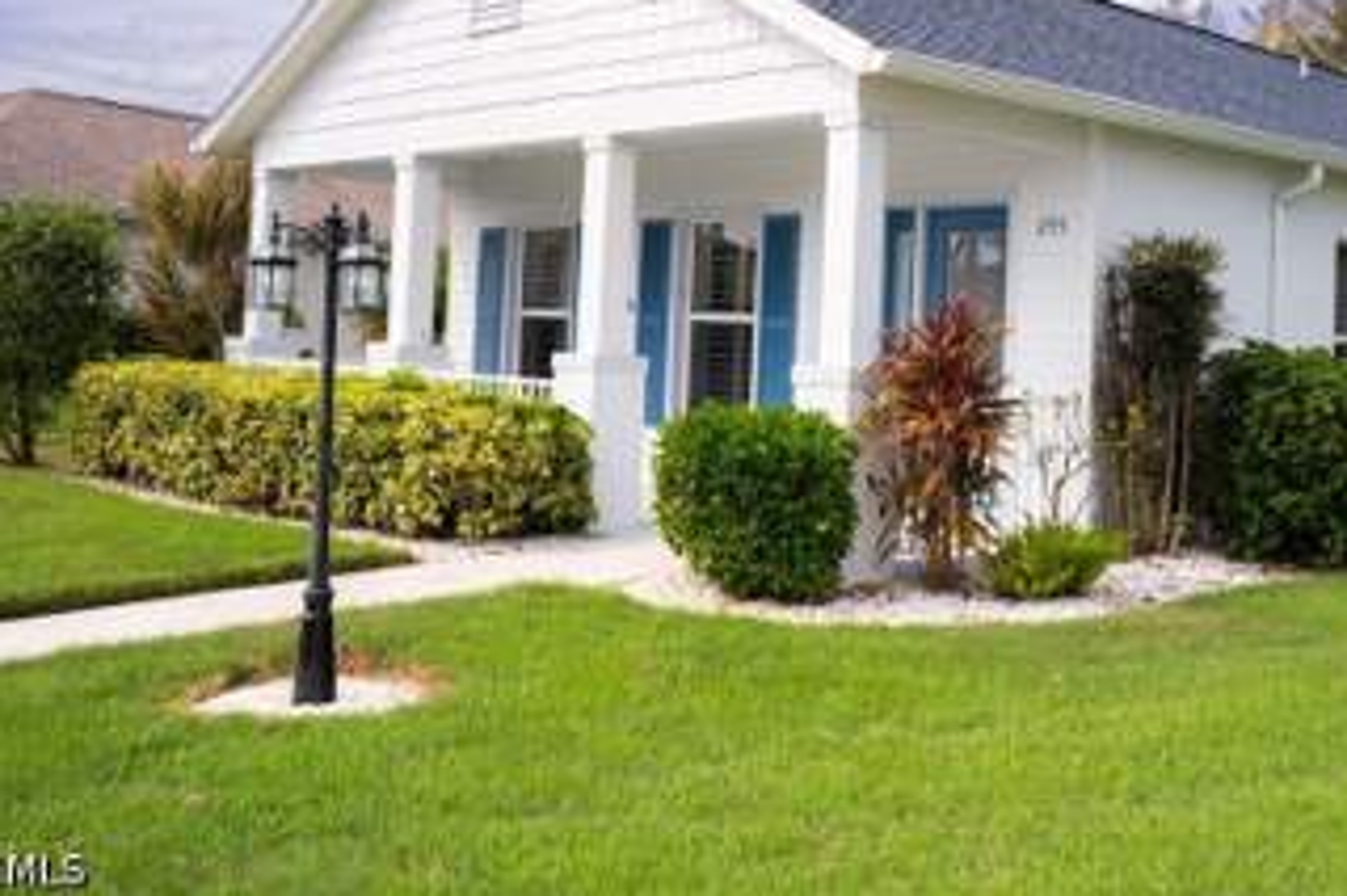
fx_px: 1688
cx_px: 926
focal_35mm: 45
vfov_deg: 29.3
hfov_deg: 42.7
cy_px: 227
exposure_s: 1/250
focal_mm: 30.1
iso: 160
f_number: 10
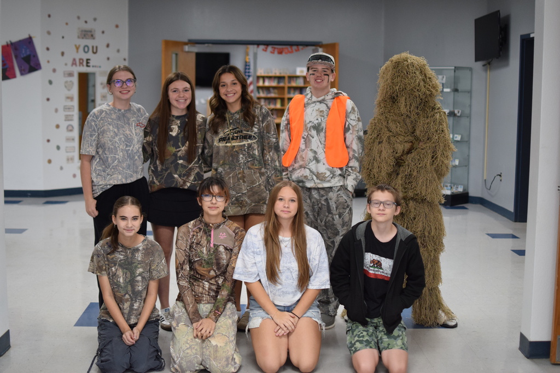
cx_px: 280
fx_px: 817
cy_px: 186
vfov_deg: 25.8
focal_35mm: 52
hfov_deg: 37.8
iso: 1000
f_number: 2
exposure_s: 1/500
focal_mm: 35
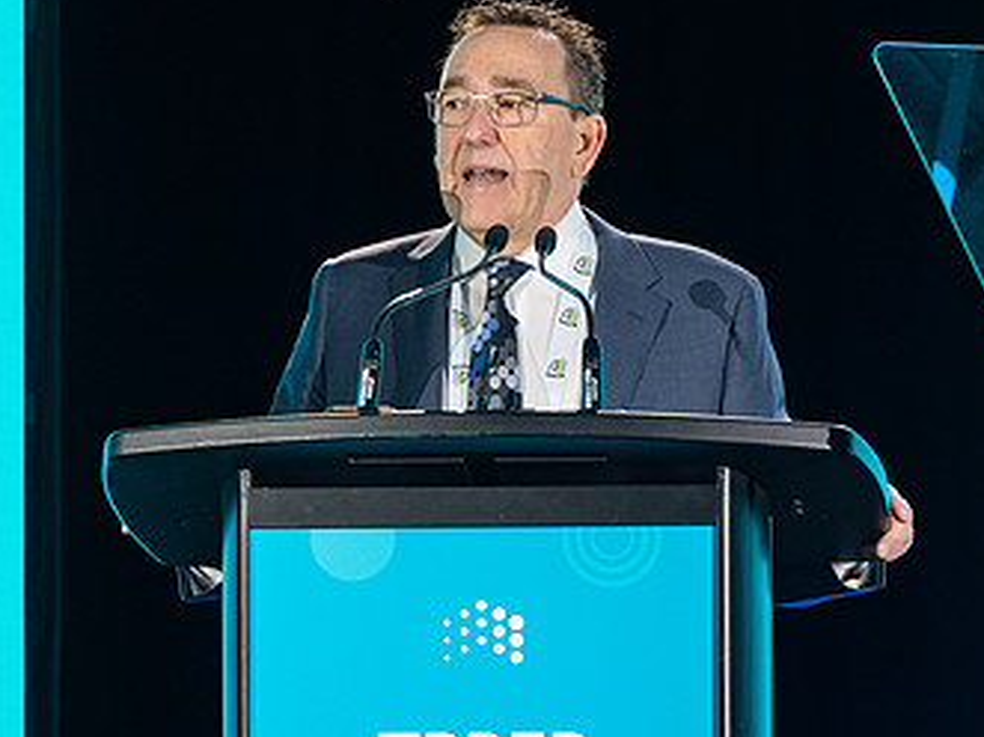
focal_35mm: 285
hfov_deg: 7.0
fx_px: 8099
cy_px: 459
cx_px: 410
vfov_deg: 5.2
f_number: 4.5
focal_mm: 113
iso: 1600
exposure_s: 1/200
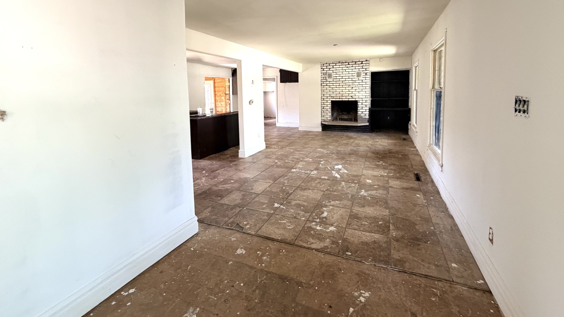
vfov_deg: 65.7
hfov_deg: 99.4
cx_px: 286
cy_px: 112
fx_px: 239
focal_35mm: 16
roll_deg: +1.0
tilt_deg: -3.2
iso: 320
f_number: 2.2
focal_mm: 2.22
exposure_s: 1/60
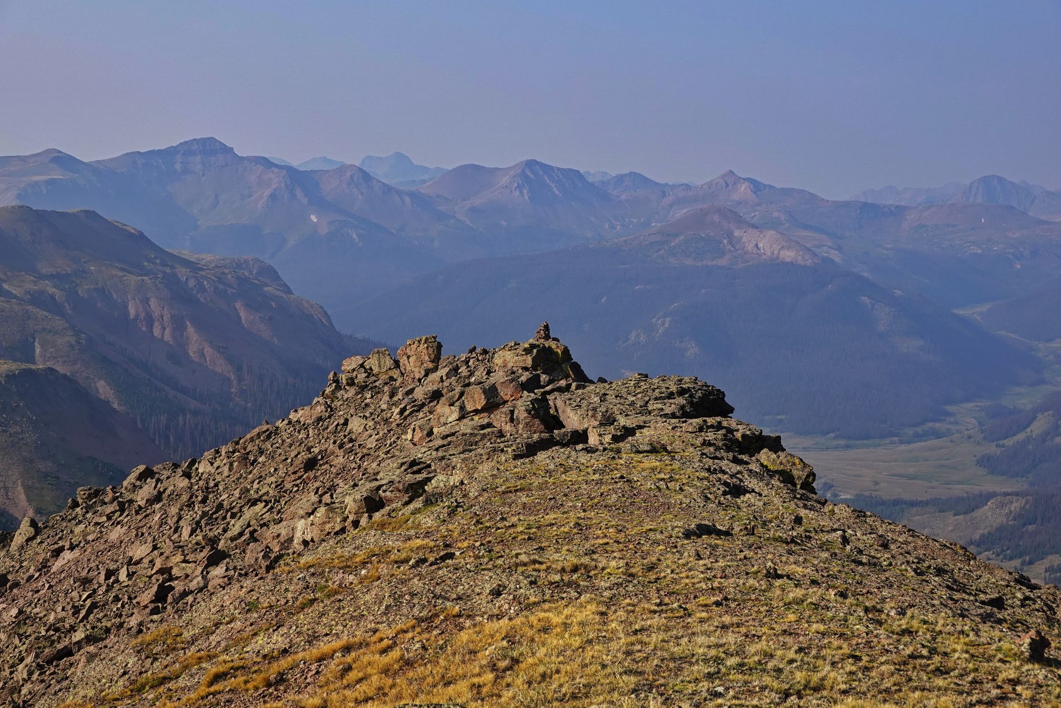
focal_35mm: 67
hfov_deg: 30.1
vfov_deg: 20.3
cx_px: 538
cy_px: 350
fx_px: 1975
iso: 100
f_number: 5.6
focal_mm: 24.35
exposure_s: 1/400
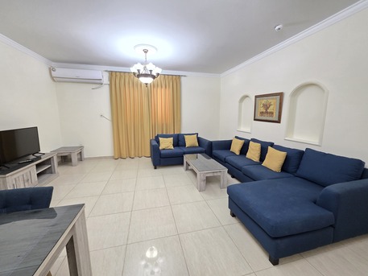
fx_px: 138
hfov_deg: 106.2
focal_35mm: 13
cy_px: 138
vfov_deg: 89.9
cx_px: 184
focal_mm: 2.2
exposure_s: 1/50
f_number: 1.9
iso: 250
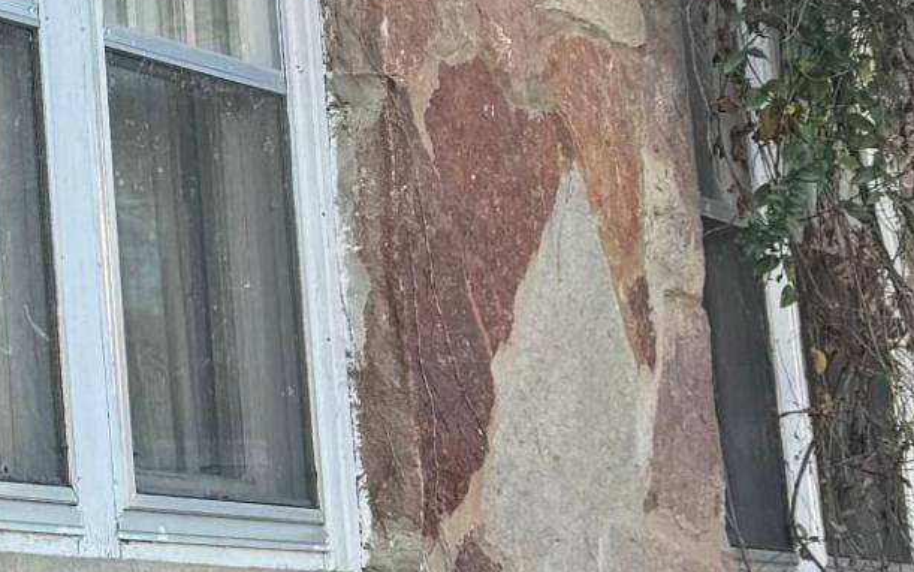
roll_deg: -0.7
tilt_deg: +11.4
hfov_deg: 14.2
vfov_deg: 10.8
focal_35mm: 120
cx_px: -971
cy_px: 37
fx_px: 2989
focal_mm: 6.86
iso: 80
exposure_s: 1/499
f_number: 1.78
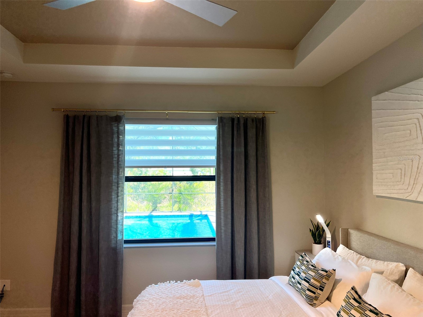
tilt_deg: +2.9
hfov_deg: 67.3
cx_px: 212
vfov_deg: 53.1
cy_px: 158
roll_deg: -0.8
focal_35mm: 26
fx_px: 318
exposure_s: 1/120
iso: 40
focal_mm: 5.7
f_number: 1.5
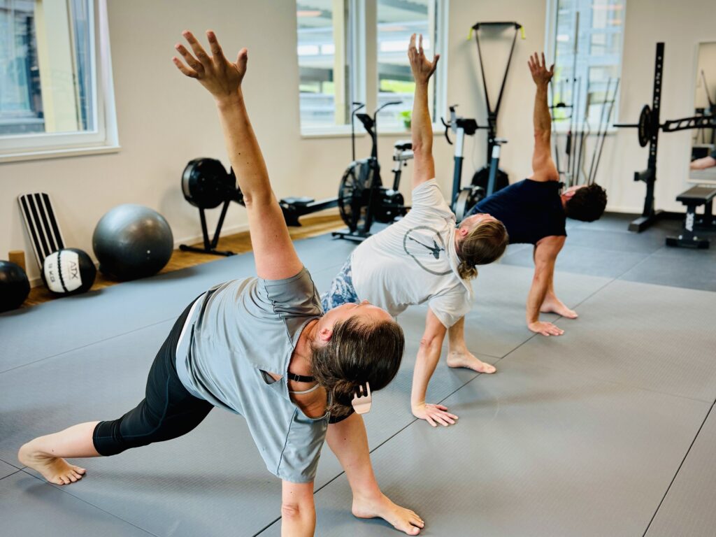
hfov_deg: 71.6
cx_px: 358
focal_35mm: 24
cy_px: 268
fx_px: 496
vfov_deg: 56.8
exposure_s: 1/128
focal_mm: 6.76
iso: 125
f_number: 1.78
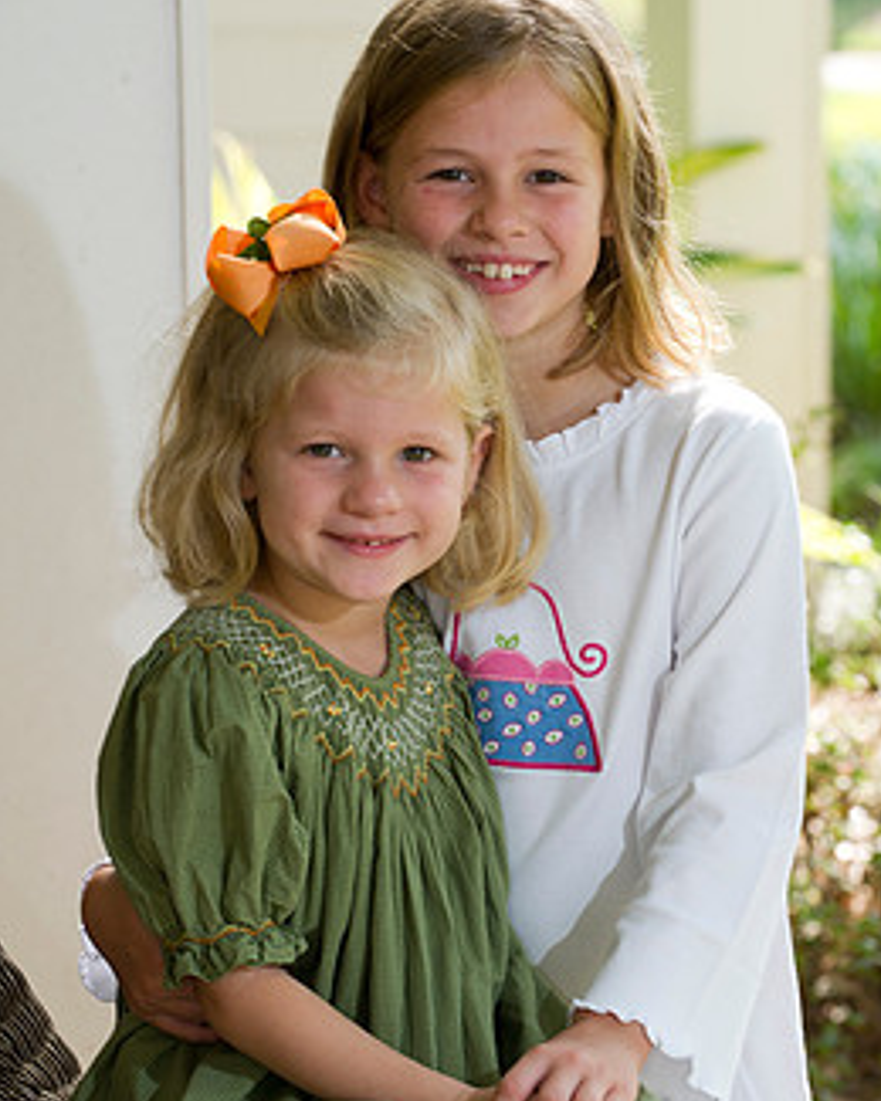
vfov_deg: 12.4
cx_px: 503
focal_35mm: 156
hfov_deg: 9.9
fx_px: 5084
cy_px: 596
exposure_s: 1/160
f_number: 5
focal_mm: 120
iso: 320
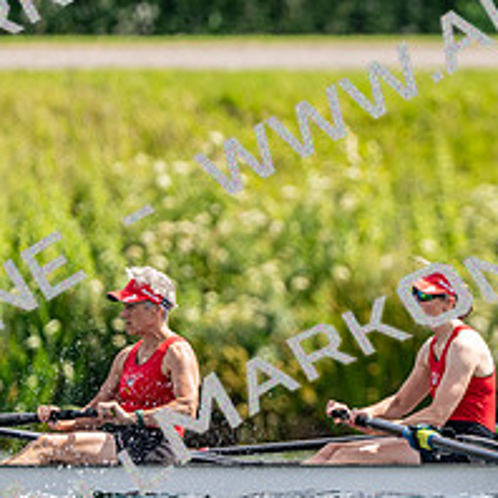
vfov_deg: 1.2
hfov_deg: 1.2
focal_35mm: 1497
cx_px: 506
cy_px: 202
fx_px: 24366
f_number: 4
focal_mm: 600
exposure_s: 1/3200
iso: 500
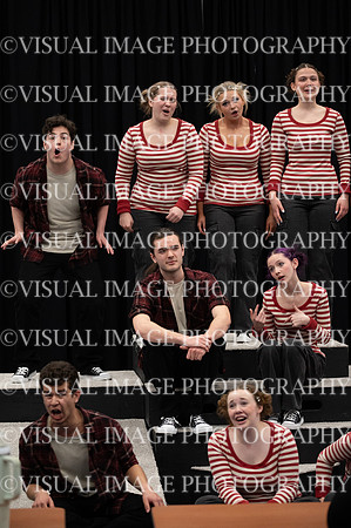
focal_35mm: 116
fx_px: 1700
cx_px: 176
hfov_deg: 11.8
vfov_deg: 17.7
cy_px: 264
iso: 5000
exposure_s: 1/160
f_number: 5
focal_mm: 116
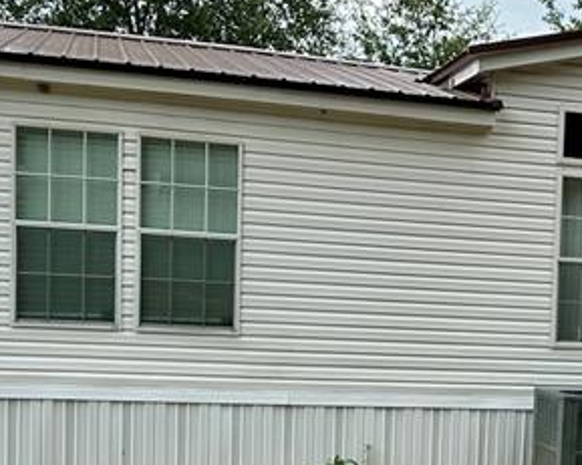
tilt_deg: -3.5
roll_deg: -2.0
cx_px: 624
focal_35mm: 83
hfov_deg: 21.9
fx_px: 1429
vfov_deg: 18.2
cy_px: 423
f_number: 1.78
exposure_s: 1/1845
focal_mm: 6.86
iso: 80
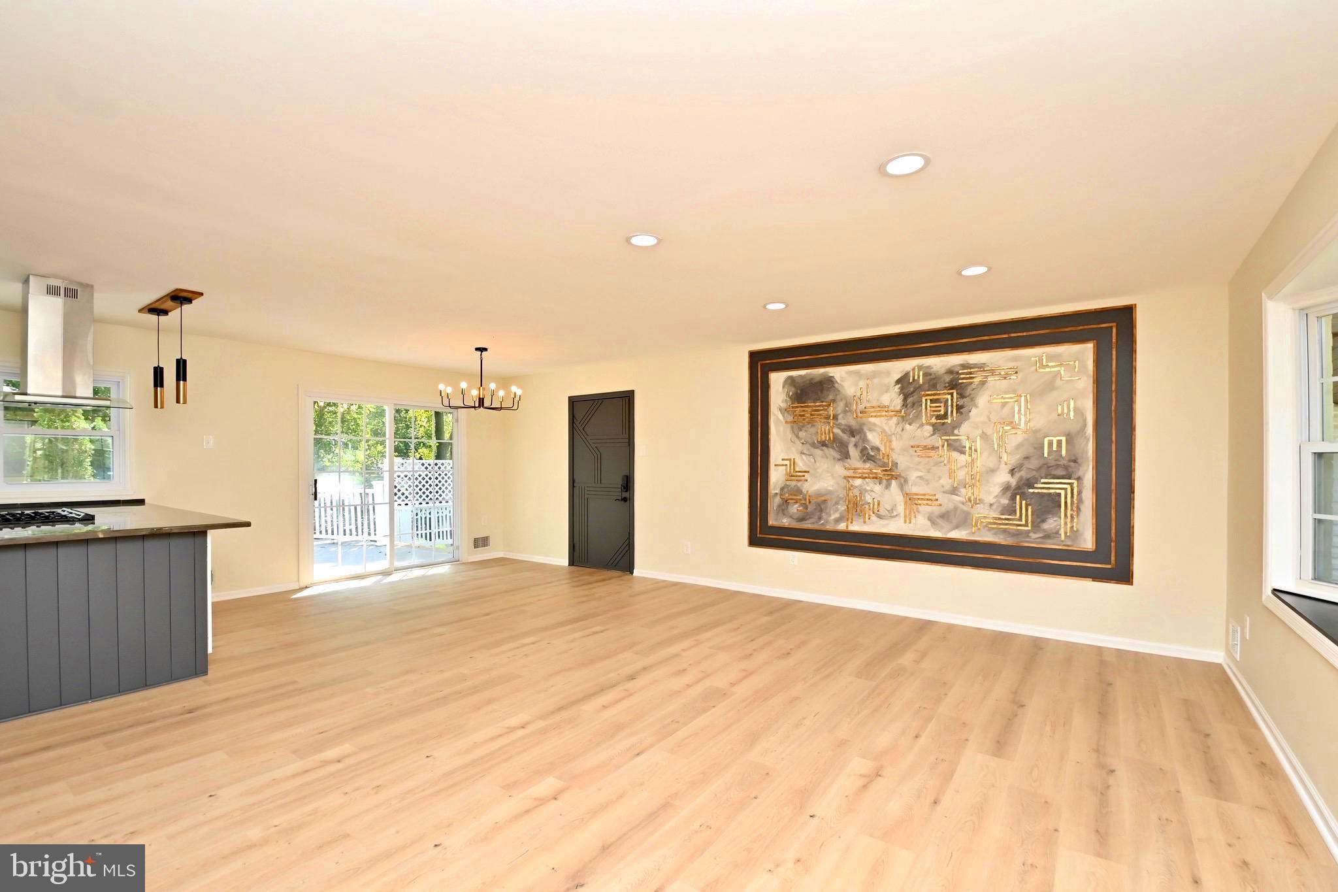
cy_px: 446
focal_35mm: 15
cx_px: 669
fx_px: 557
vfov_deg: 77.3
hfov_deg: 100.4
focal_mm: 10
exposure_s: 1/125
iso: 200
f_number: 7.1
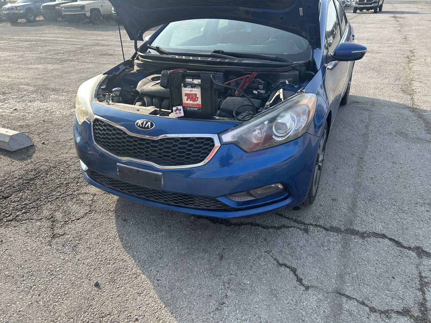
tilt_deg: -27.5
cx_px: 216
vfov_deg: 53.1
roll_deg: +1.0
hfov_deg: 67.3
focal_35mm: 26
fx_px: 324
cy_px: 162
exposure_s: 1/1183
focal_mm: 5.7
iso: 50
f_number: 1.5
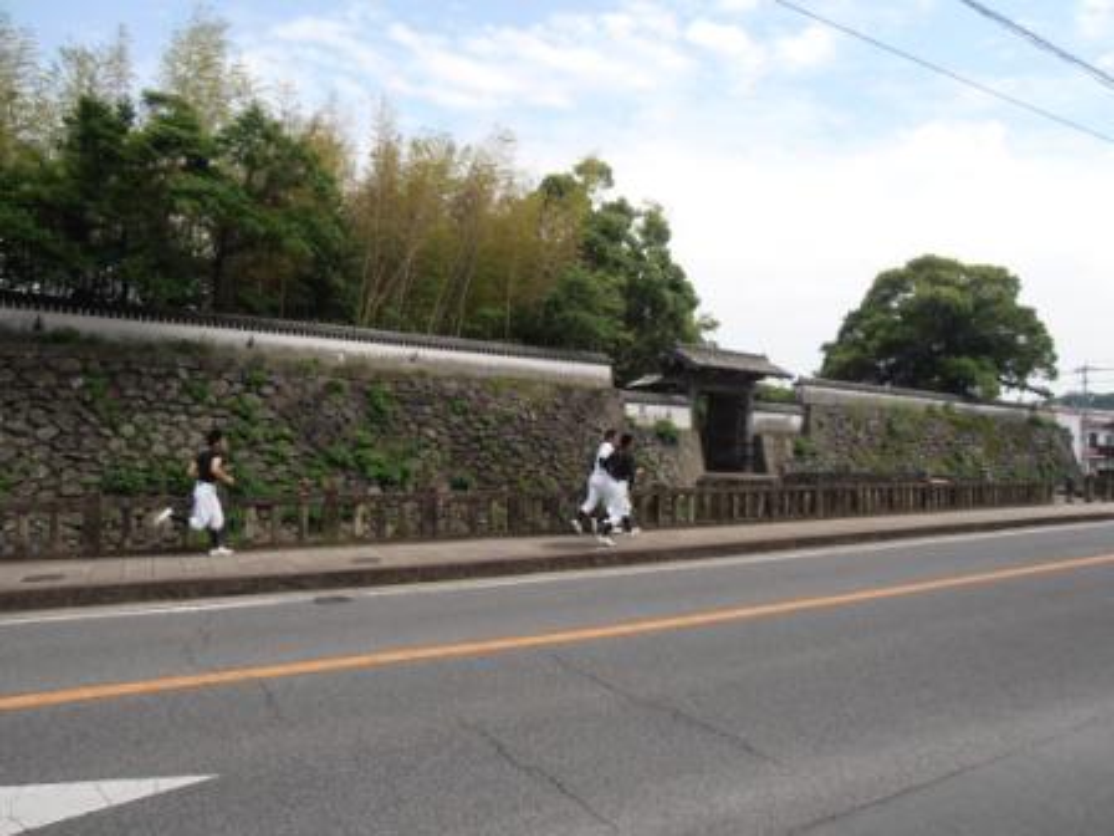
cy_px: 418
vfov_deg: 56.8
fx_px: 772
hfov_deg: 71.6
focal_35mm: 24
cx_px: 557
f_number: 3
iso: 80
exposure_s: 1/640
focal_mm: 4.2
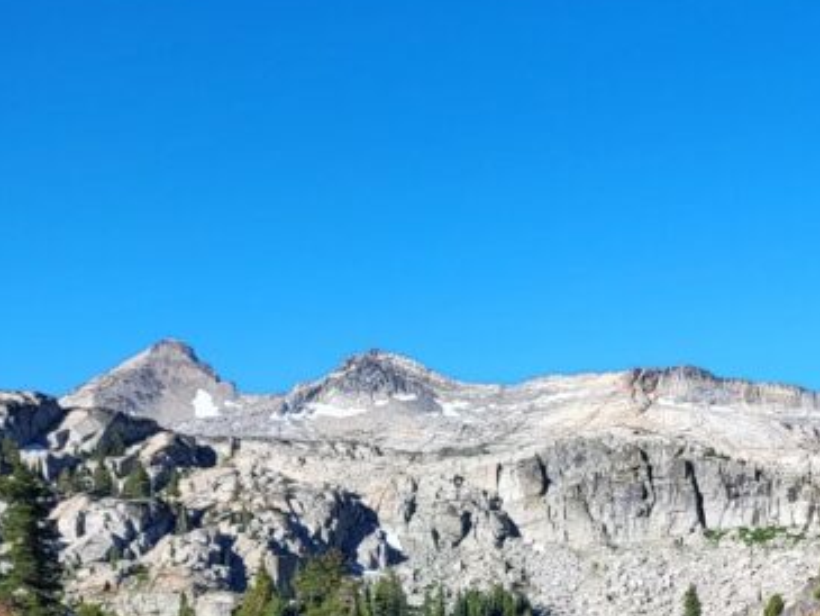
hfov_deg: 23.8
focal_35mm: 73
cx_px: 1036
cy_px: 690
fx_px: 1730
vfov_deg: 19.3
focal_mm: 5.4
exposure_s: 1/1667
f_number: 1.8
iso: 40
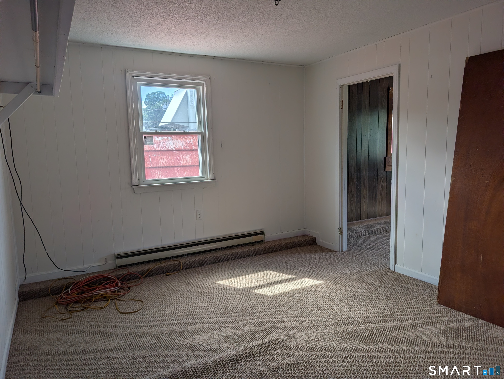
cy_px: 190
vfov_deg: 56.9
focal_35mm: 24
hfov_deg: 71.5
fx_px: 350
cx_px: 252
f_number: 1.68
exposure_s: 1/749
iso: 24
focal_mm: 6.9
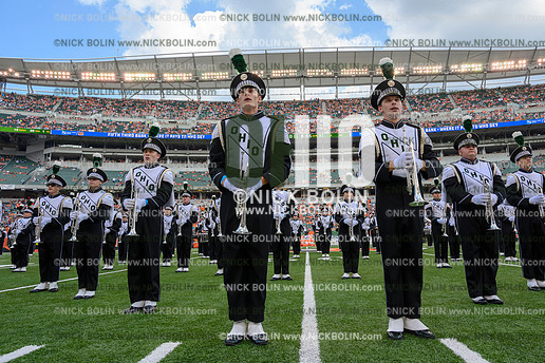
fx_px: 409
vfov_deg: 47.9
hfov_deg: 67.2
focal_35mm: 27
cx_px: 300
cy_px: 165
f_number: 7.1
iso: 80
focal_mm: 24
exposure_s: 1/100
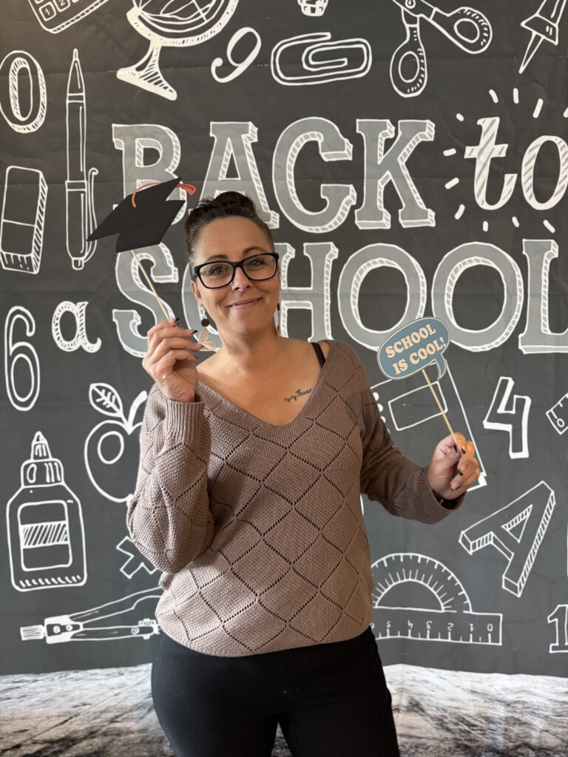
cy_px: 378
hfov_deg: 56.8
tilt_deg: -3.5
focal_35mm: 24
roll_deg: +1.1
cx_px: 284
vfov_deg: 71.6
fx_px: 525
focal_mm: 6.76
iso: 500
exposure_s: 1/60
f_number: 1.78
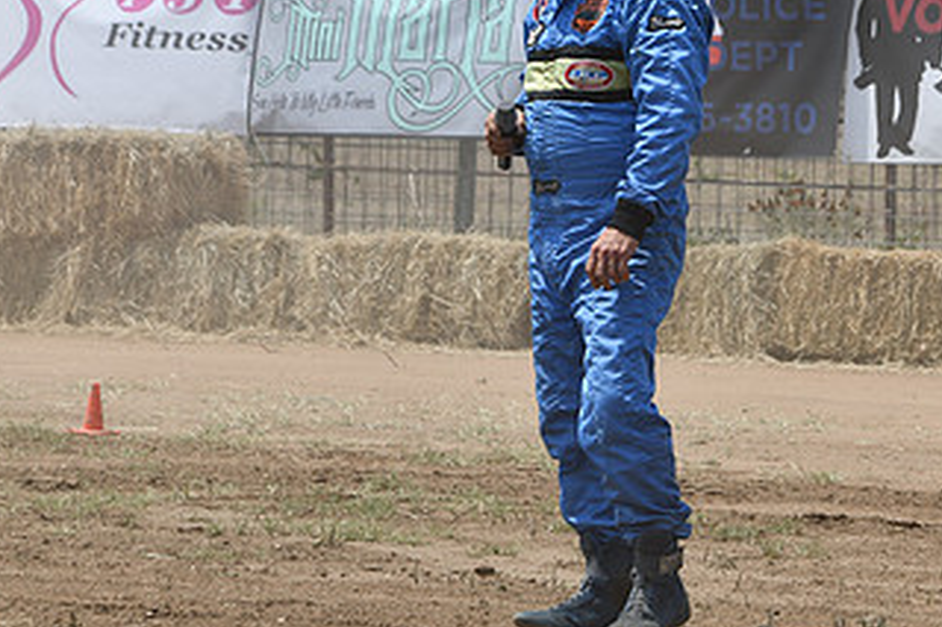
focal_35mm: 354
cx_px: 695
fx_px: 9258
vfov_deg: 3.9
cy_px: 193
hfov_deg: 5.8
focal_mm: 130
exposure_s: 1/400
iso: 100
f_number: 10
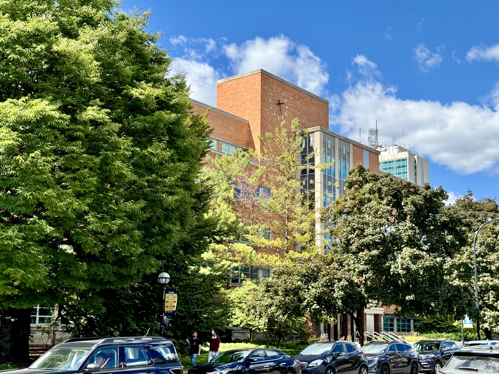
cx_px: 250
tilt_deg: +13.6
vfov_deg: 30.3
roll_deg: -2.3
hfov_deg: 39.7
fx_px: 692
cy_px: 187
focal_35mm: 48
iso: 64
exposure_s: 1/2179
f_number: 1.78
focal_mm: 6.76
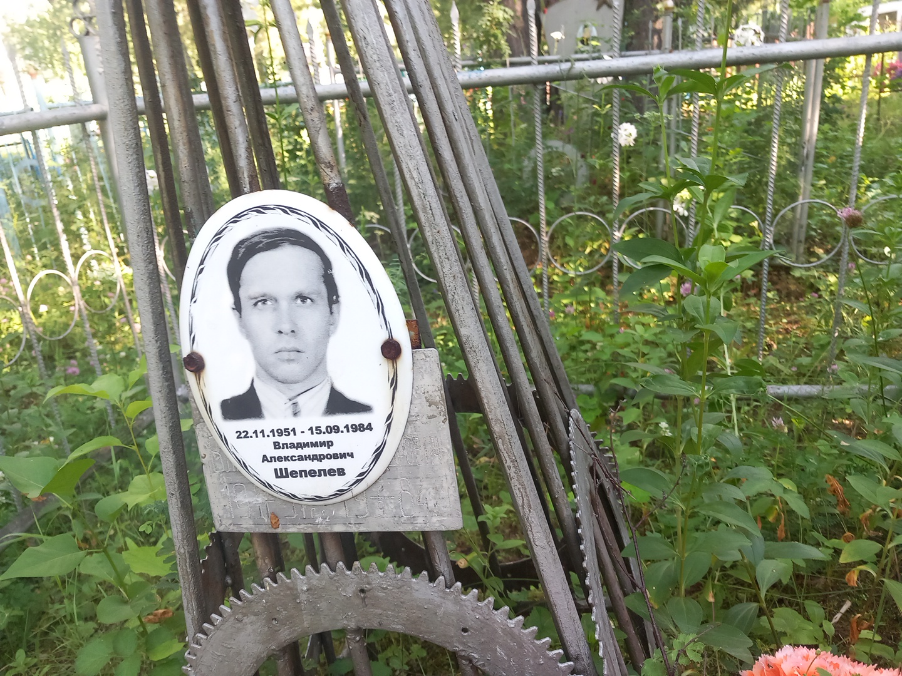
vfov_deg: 51.4
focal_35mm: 27
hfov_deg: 65.3
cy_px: 338
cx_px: 451
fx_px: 704
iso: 155
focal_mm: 4
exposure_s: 1/101
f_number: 1.8
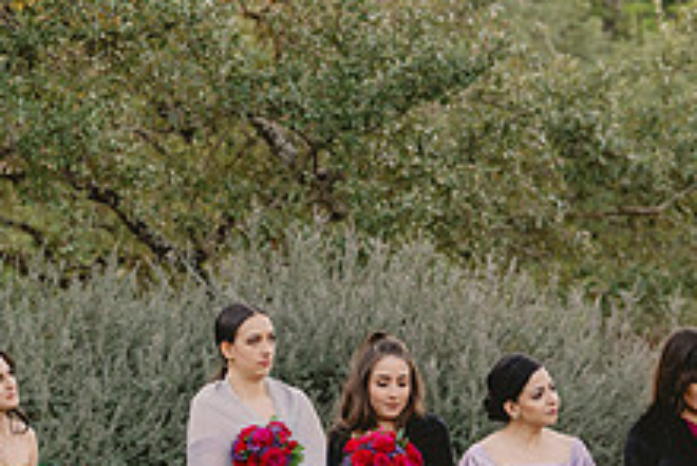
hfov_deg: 8.2
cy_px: 312
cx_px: 501
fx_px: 4843
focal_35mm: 250
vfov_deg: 5.5
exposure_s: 1/320
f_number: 3.2
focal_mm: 95
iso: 800
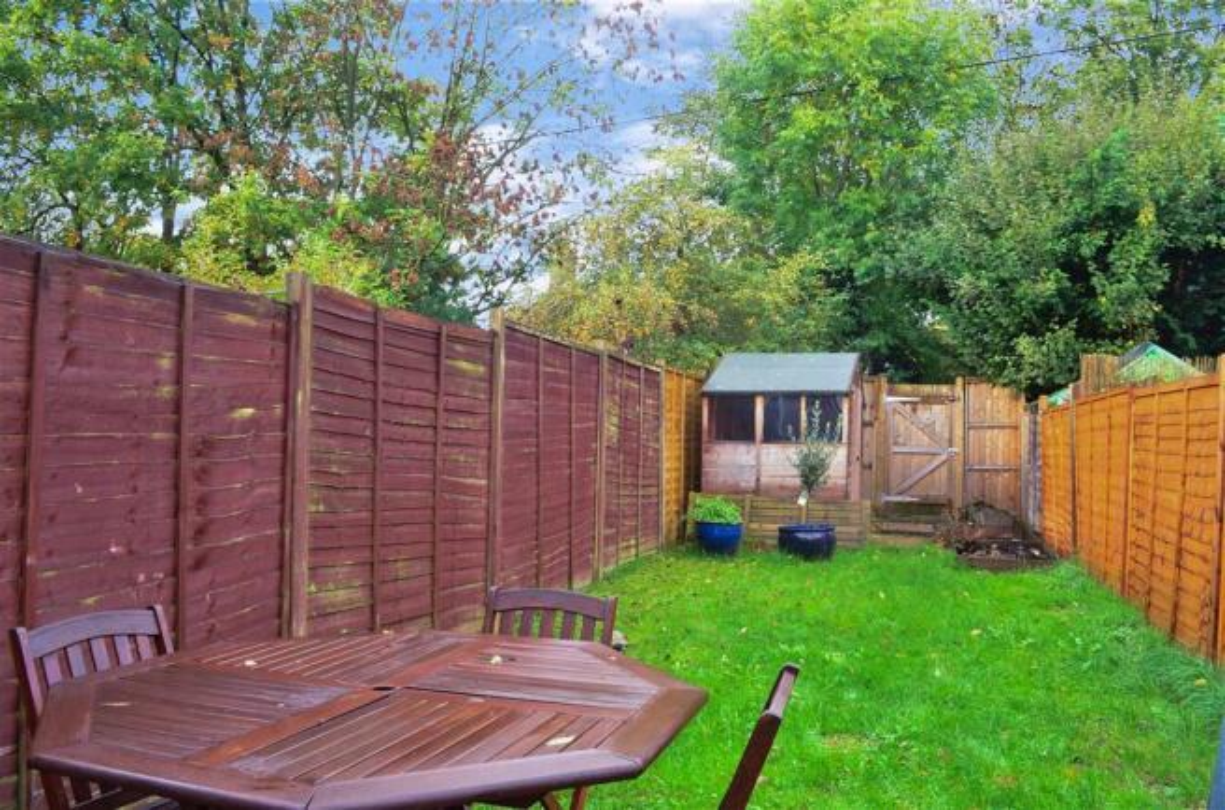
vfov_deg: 47.7
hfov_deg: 67.5
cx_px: 612
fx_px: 917
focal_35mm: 27
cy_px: 405
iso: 200
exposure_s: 1/3
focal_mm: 18
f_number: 14
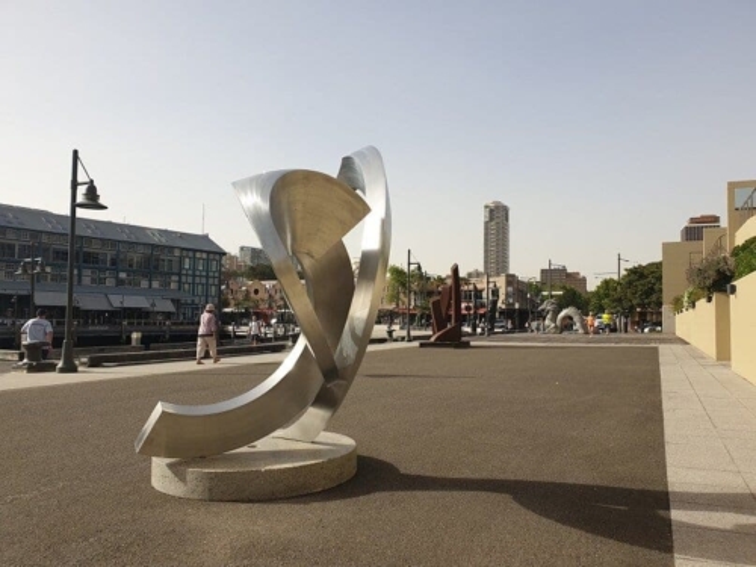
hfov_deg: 67.3
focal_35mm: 26
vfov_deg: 53.1
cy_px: 284
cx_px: 378
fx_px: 568
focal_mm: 4.3
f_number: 2.4
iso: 50
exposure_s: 1/1120
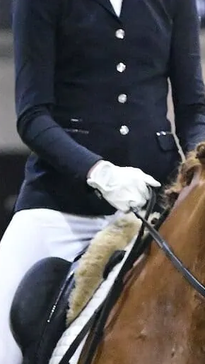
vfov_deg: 2.4
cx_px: 216
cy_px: 392
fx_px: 8767
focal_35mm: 908
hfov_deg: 1.3
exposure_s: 1/640
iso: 14400
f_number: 2.8
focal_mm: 155
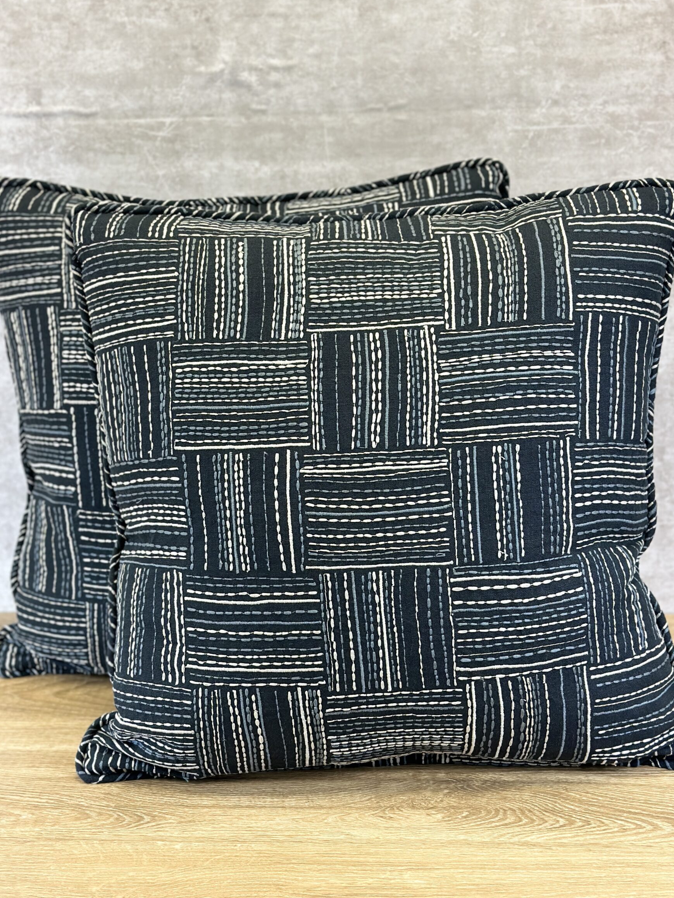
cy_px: 443
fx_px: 1376
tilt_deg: -14.1
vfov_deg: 36.2
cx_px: 329
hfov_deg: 27.5
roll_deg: +1.3
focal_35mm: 53
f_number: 1.78
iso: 160
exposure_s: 1/120
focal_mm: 6.86
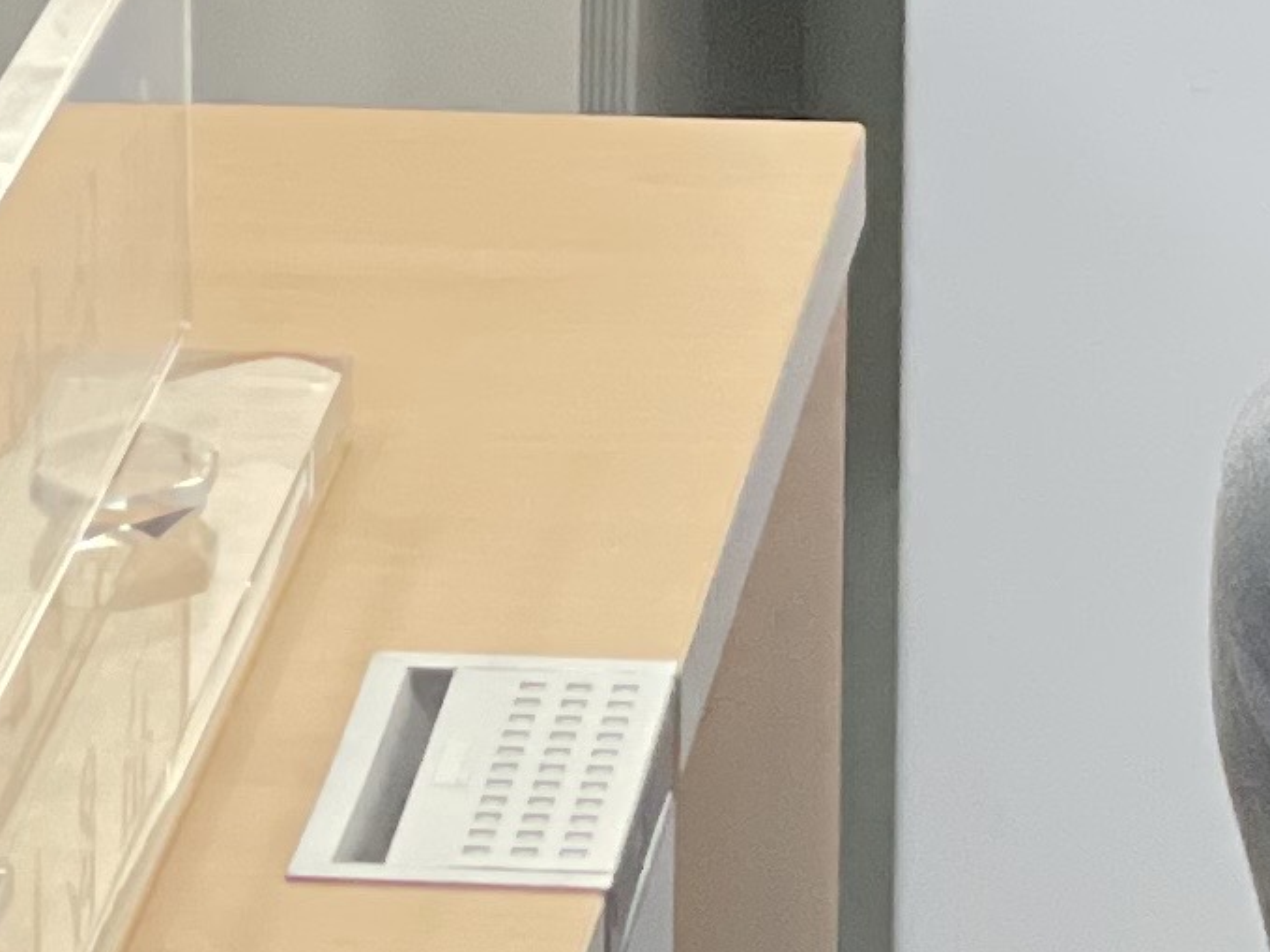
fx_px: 11335
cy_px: -1145
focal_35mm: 309
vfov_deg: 4.7
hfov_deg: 6.4
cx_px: 928
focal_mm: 6
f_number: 2
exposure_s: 1/120
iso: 200
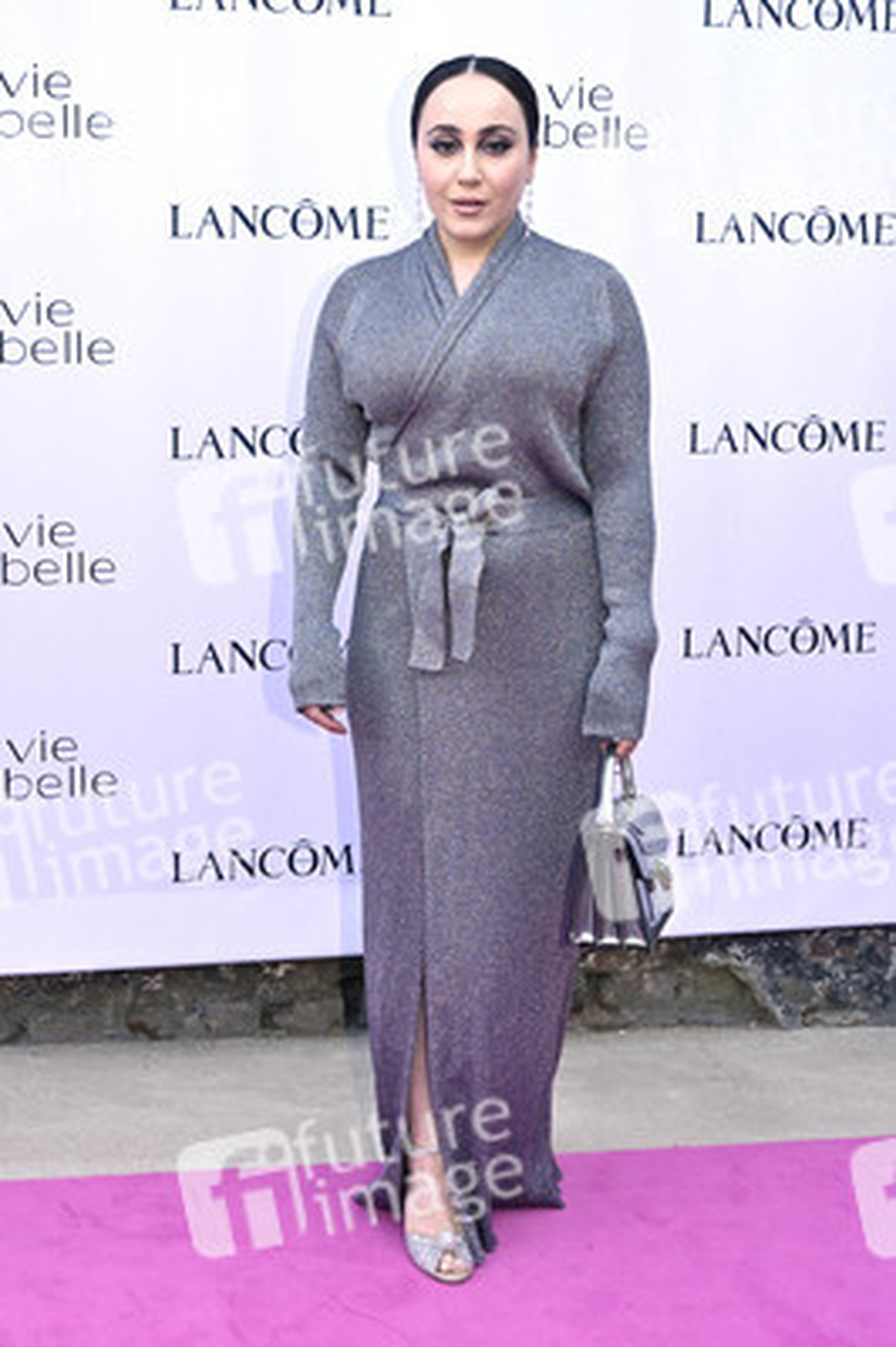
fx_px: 1421
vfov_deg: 50.7
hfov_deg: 35.0
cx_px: 448
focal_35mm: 38
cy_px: 674
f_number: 7.1
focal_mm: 38
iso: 800
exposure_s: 1/200
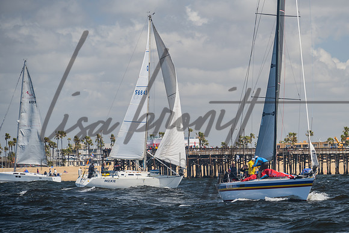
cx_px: 241
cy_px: 155
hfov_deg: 9.0
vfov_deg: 6.0
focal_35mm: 230
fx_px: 2226
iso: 100
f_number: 6.3
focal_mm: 165
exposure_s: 1/250
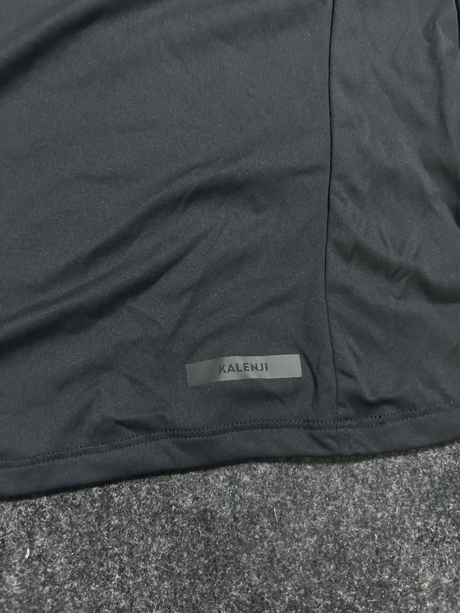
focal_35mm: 26
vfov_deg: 67.3
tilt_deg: -71.1
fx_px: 461
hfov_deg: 53.1
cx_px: 230
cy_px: 306
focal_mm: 5.7
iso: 500
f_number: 1.5
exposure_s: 1/33
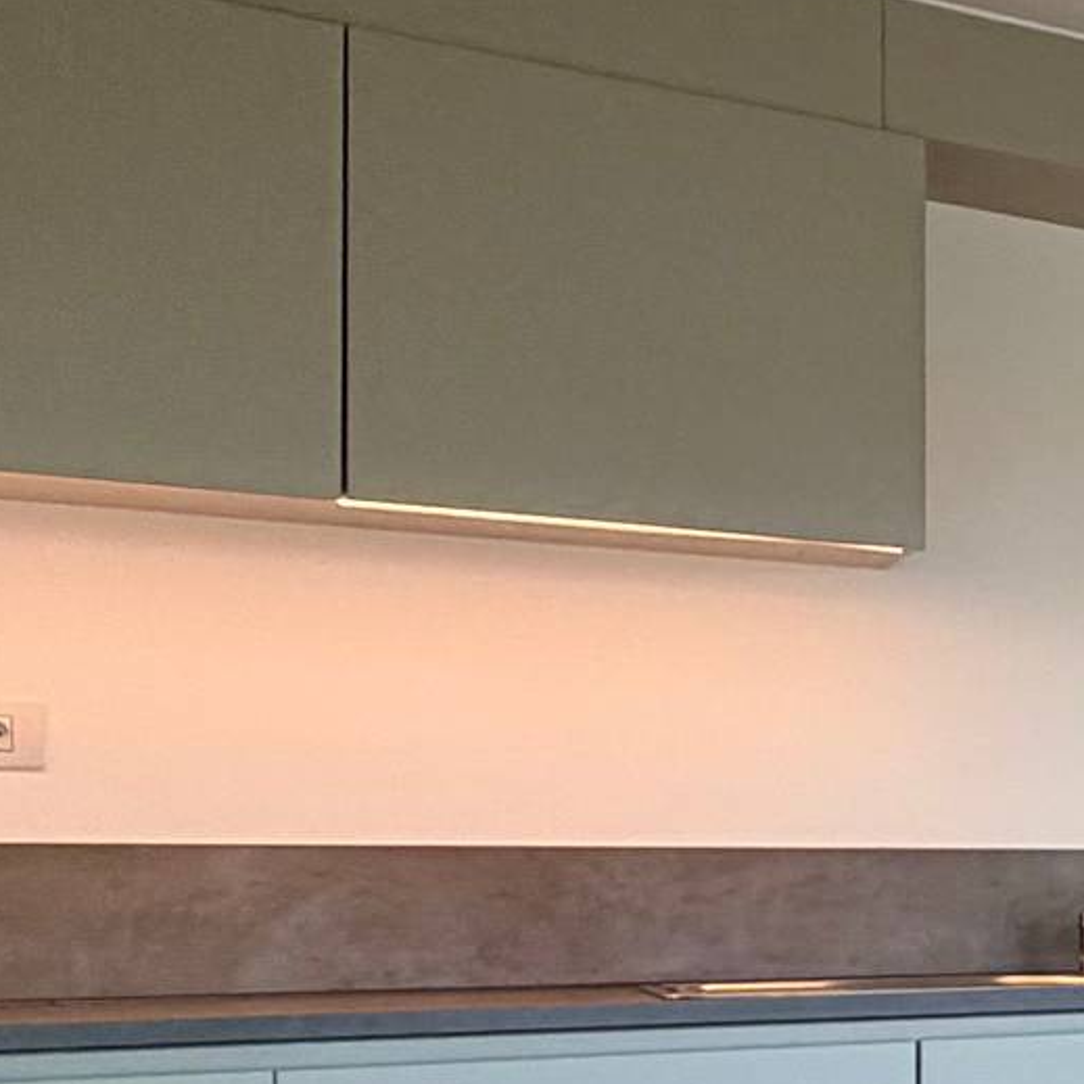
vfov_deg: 27.6
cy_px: 879
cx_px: 2460
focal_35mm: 61
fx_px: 2161
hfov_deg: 16.2
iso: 100
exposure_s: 1/121
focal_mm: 2.22
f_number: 2.2
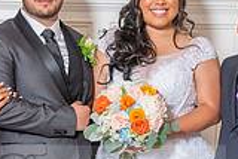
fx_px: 1112
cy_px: 197
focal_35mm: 168
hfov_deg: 12.2
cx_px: 76
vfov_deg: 8.1
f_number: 4.5
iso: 640
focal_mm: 44
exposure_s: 1/160
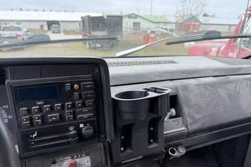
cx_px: 126
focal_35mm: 26
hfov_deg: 69.4
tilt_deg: -20.5
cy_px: 97
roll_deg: -1.2
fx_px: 181
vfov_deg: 49.4
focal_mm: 6.76
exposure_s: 1/298
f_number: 1.78
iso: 64
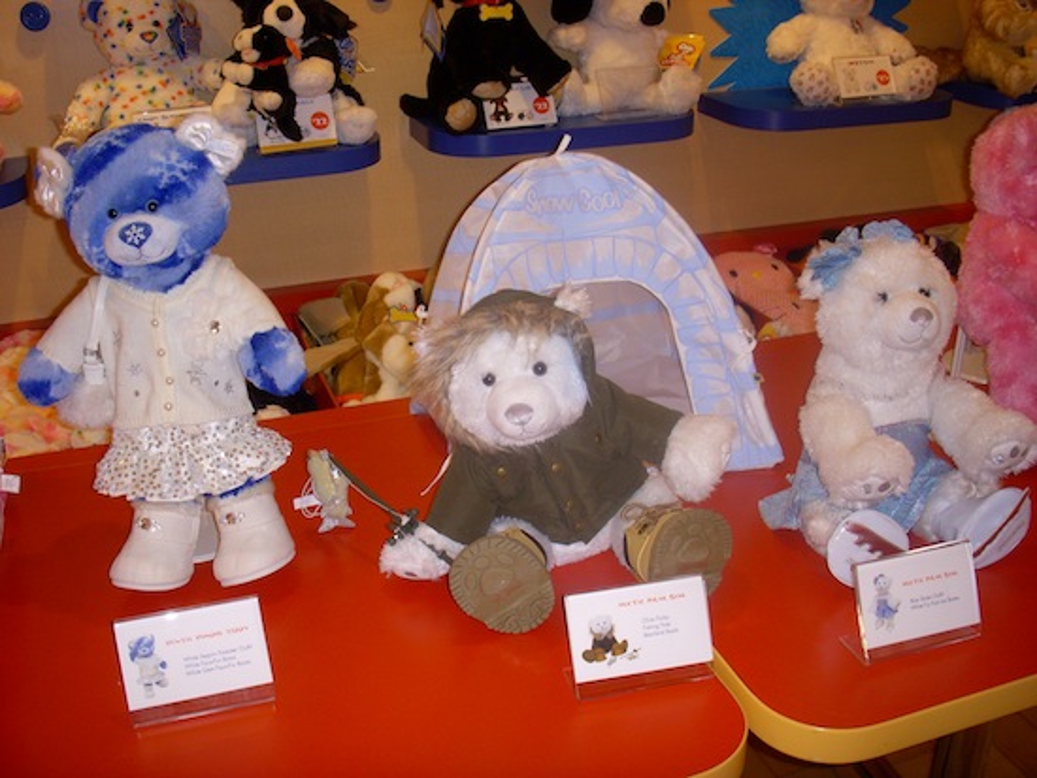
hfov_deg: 49.0
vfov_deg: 37.7
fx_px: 1139
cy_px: 389
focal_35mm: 38
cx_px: 518
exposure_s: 1/30
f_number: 3.3
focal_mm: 6.3
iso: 100
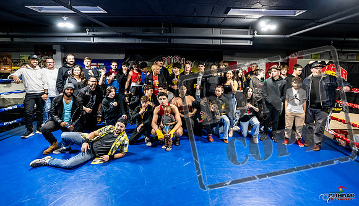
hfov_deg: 91.8
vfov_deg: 60.9
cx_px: 188
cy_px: 85
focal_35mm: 18
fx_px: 174
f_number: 5
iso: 5000
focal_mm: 16
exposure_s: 1/160
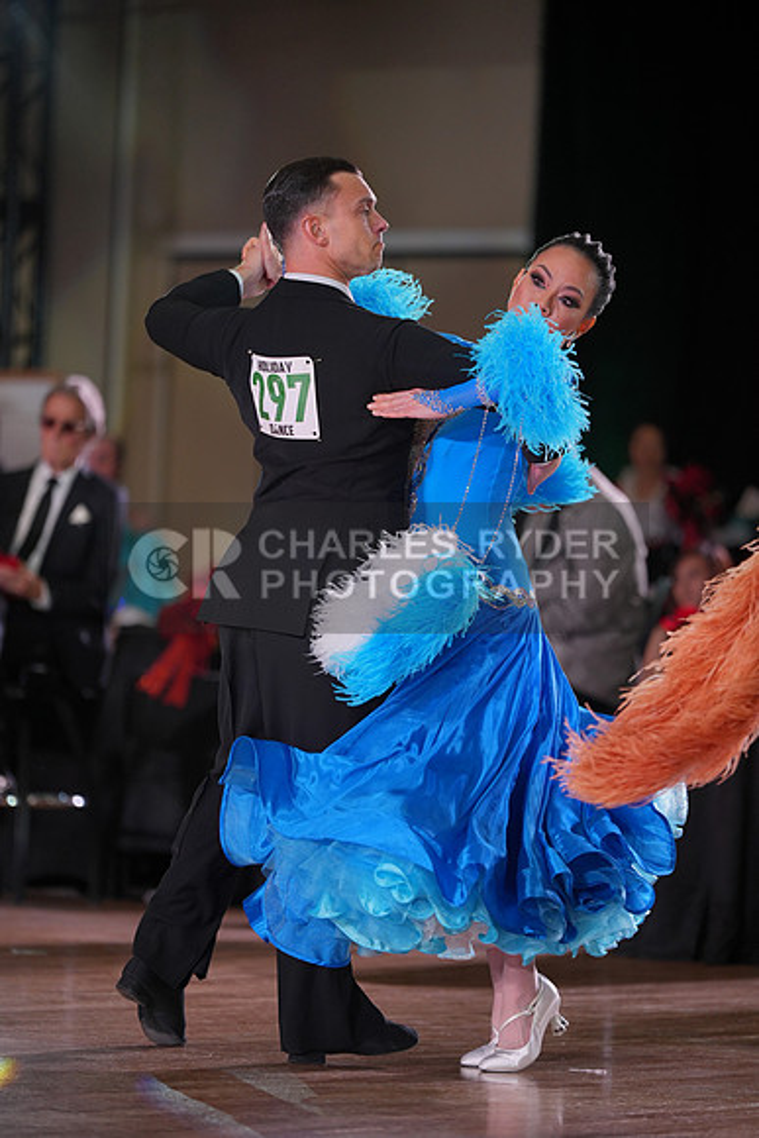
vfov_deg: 11.3
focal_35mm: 182
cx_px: 380
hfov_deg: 7.5
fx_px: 5752
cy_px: 569
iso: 640
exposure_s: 1/400
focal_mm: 182
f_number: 2.8
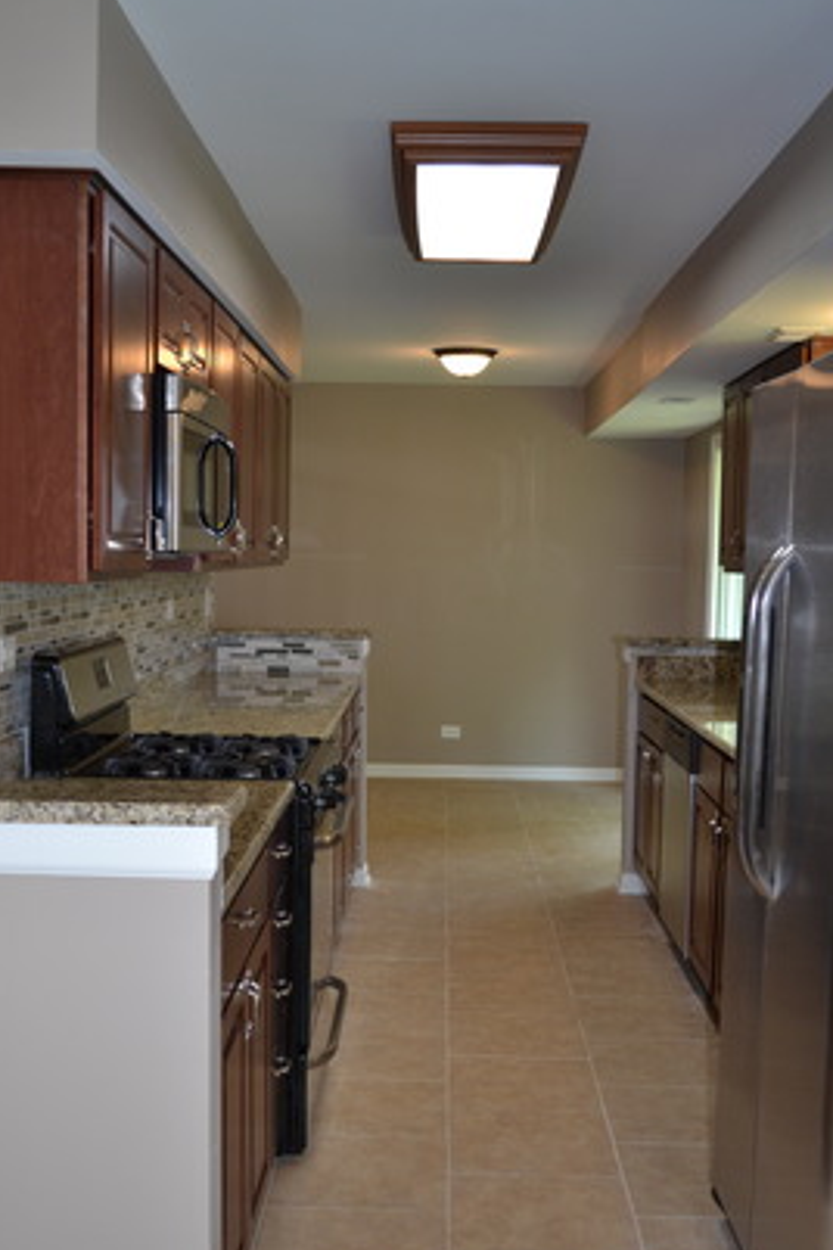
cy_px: 721
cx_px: 416
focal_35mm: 43
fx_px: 1492
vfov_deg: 45.3
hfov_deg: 31.2
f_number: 4
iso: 400
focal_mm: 24
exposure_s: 1/80
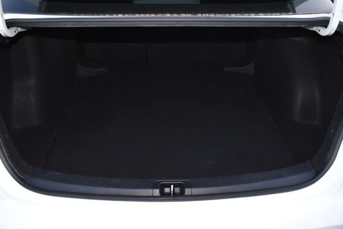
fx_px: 314
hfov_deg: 57.2
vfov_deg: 39.9
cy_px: 114
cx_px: 172
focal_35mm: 33
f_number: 5.6
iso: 800
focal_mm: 22
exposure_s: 1/125
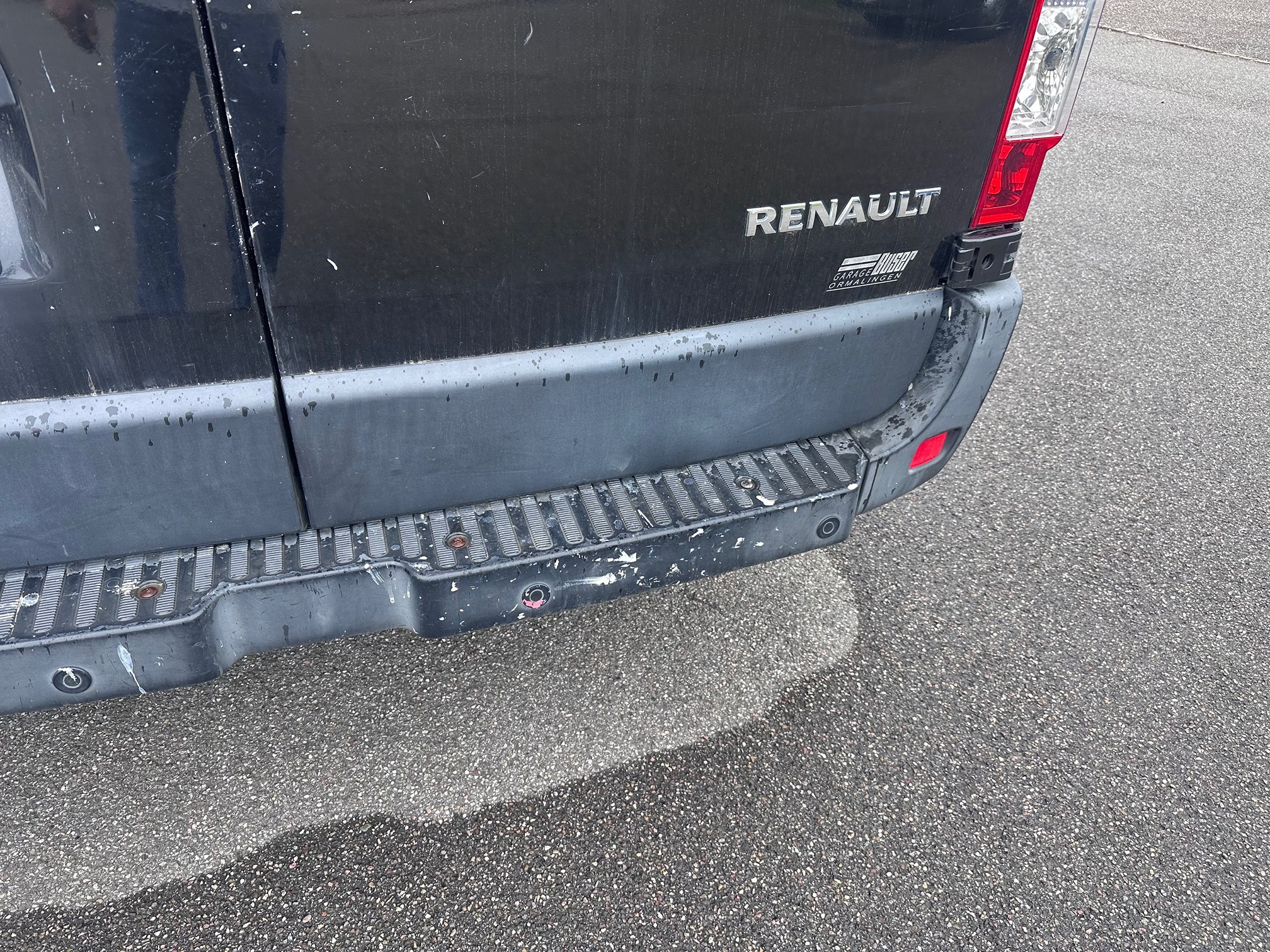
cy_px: 476
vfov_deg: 56.8
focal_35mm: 24
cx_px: 635
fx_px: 881
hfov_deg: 71.6
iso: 80
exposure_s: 1/513
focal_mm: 6.86
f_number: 1.78
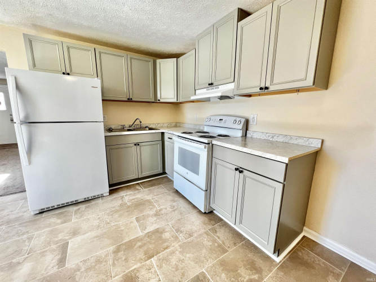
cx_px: 188
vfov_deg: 89.9
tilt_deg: -10.7
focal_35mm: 13
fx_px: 141
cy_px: 141
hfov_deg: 106.2
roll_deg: -0.1
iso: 125
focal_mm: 1.57
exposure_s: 1/120
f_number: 1.8
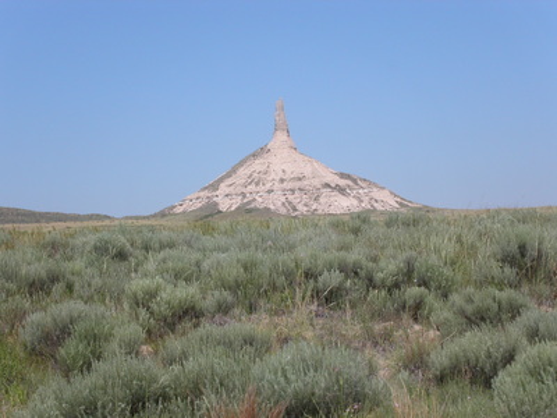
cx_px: 278
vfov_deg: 13.0
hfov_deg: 17.3
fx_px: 1834
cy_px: 209
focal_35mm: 114
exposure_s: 1/500
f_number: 8
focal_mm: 23.4
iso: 100
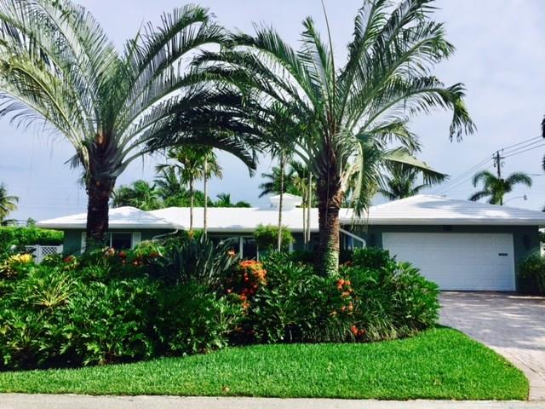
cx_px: 272
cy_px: 204
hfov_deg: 61.7
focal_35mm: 29
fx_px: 457
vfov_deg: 48.2
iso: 32
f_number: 2.2
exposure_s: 1/2825
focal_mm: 4.15
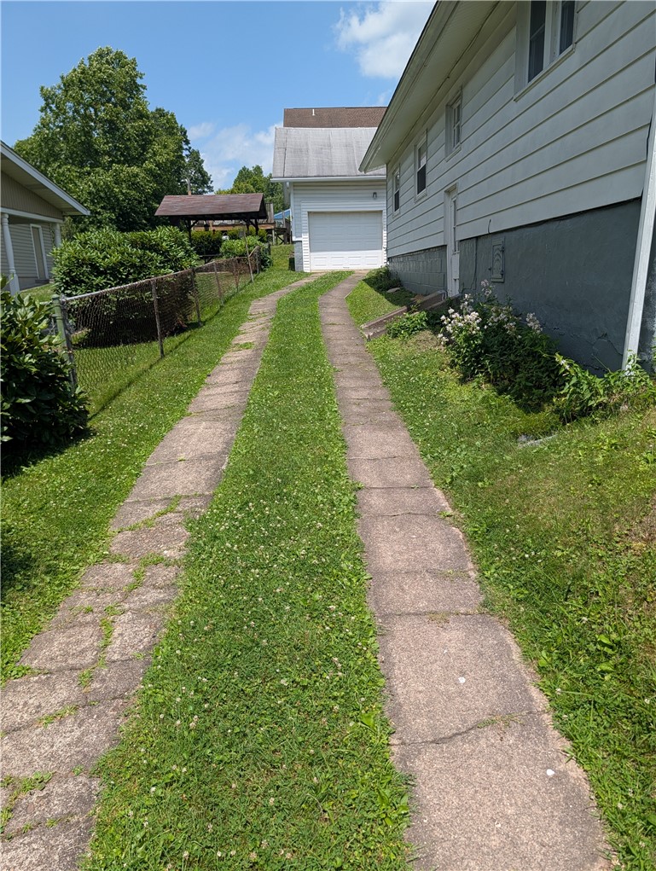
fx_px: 605
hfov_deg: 56.9
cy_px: 436
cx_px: 328
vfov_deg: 71.5
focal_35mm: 24
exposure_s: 1/929
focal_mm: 6.9
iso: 21
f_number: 1.68
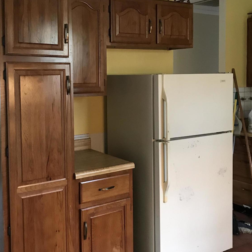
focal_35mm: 44
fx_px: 362
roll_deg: +0.4
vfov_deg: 38.1
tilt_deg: -3.1
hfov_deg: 38.3
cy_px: 97
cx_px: 109
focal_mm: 3.99
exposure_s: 1/9
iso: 100
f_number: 1.8
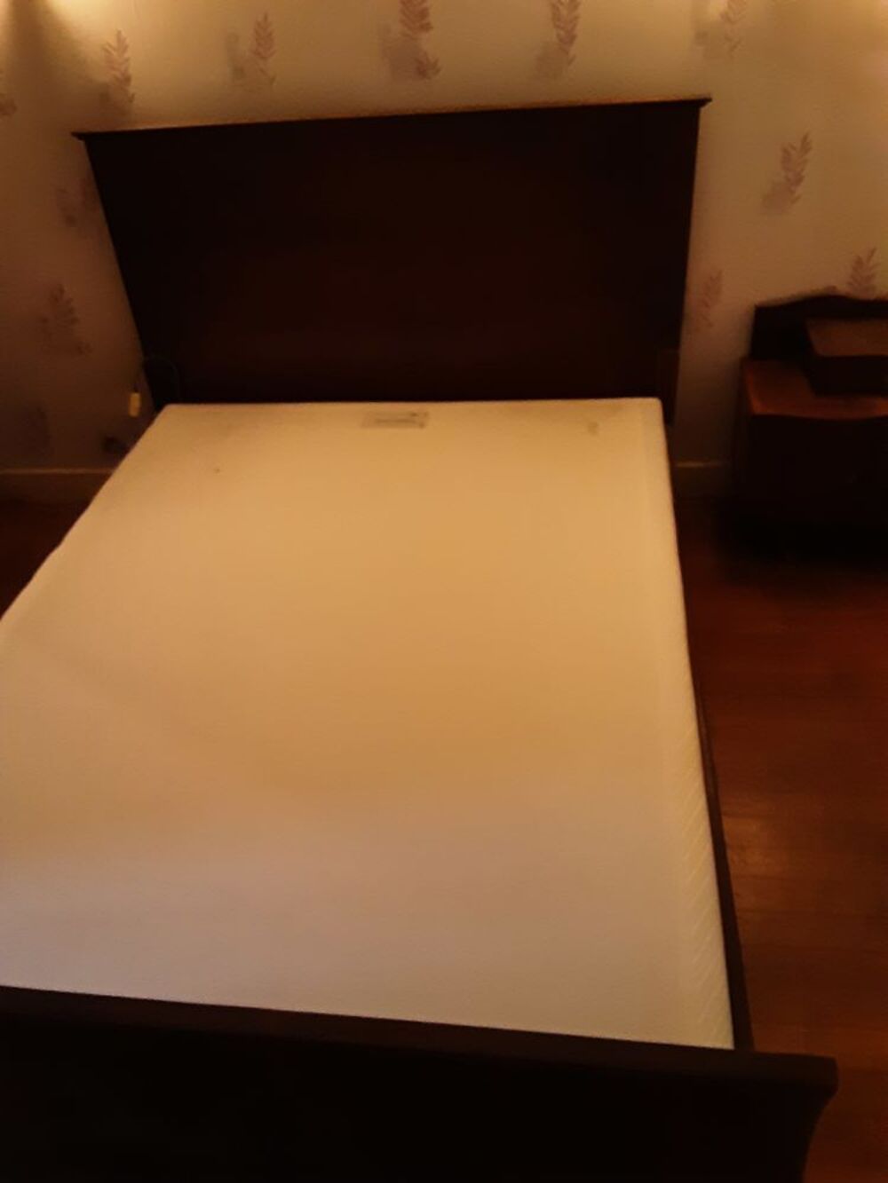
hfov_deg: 51.4
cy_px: 592
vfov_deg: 65.3
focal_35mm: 27
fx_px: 923
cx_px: 444
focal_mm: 2.91
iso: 400
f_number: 1.9
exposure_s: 1/25
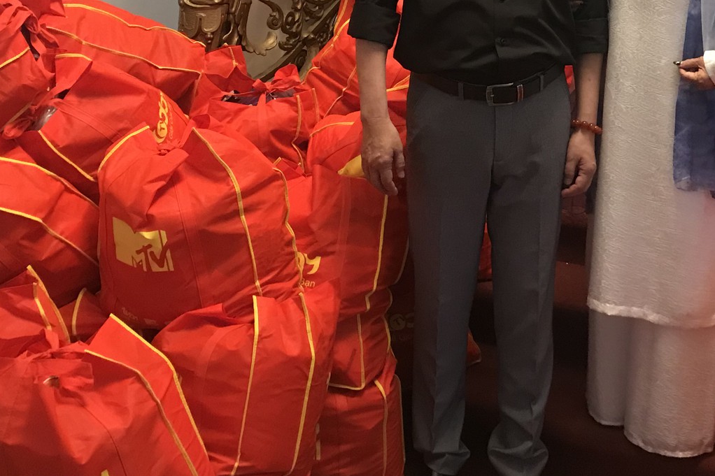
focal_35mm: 57
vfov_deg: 23.3
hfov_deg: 34.5
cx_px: 515
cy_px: 71
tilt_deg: -10.3
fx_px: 1132
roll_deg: -0.2
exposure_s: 1/8
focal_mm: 3.99
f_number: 1.8
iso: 80
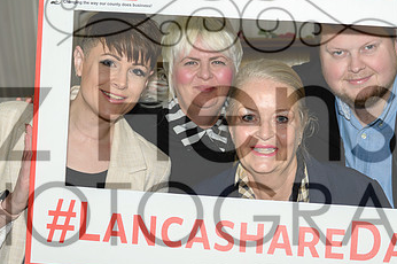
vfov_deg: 15.9
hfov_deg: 23.6
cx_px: 231
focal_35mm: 86
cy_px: 149
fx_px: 947
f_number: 4
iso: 1250
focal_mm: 46
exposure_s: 1/160
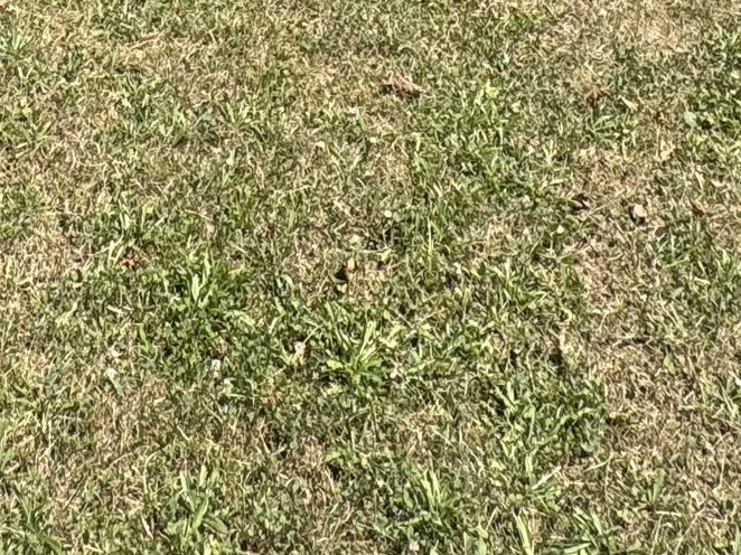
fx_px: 1391
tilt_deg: -1.7
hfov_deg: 28.3
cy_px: -685
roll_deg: -0.7
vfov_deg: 15.5
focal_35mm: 65
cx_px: 26
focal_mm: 2.22
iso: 50
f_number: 2.2
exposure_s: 1/889
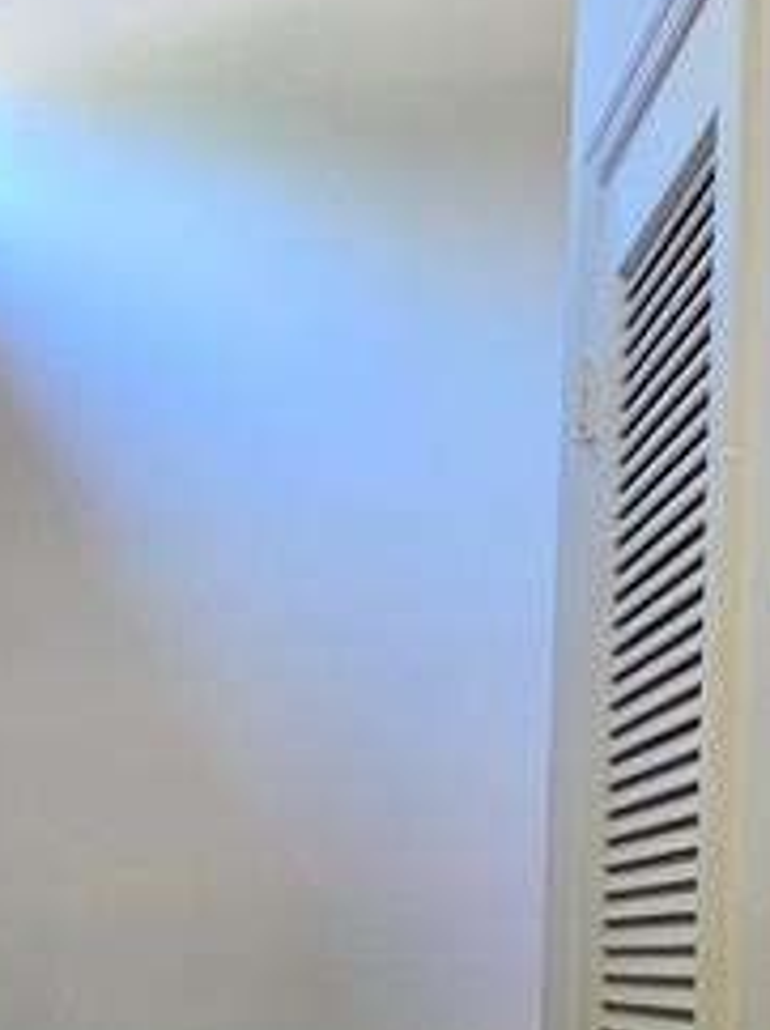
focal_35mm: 73
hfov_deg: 19.4
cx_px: -55
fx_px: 2169
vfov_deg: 25.7
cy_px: 953
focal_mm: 5.4
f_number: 1.8
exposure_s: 1/120
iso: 250
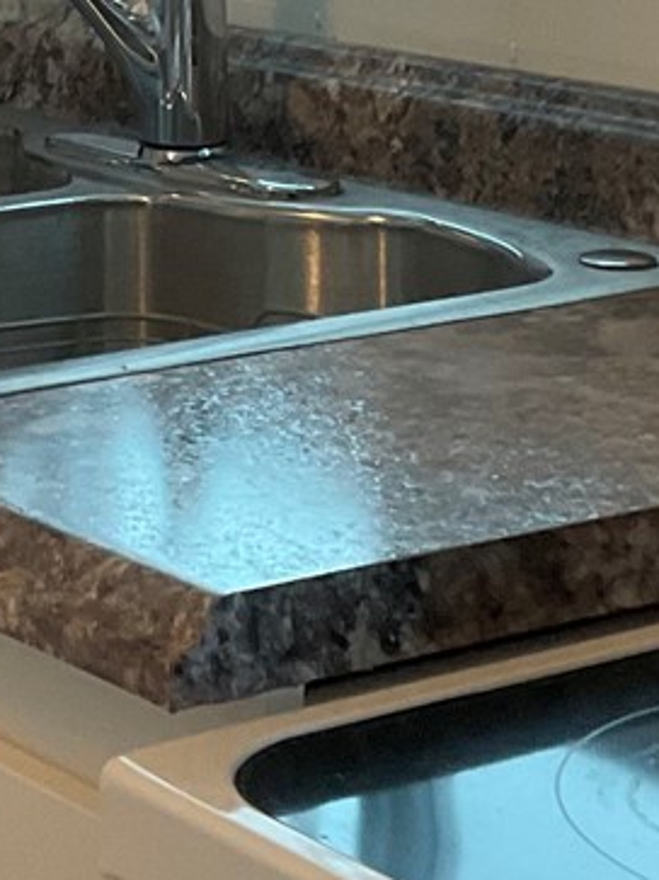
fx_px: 3251
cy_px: -136
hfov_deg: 11.3
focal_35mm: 128
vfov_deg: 15.0
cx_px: -150
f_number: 1.8
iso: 100
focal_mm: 3
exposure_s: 1/60
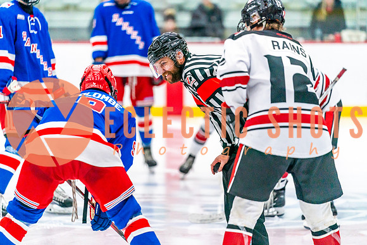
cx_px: 184
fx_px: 2039
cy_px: 122
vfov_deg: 6.9
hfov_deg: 10.3
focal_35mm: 200
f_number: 2.8
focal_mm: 200
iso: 3200
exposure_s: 1/1250
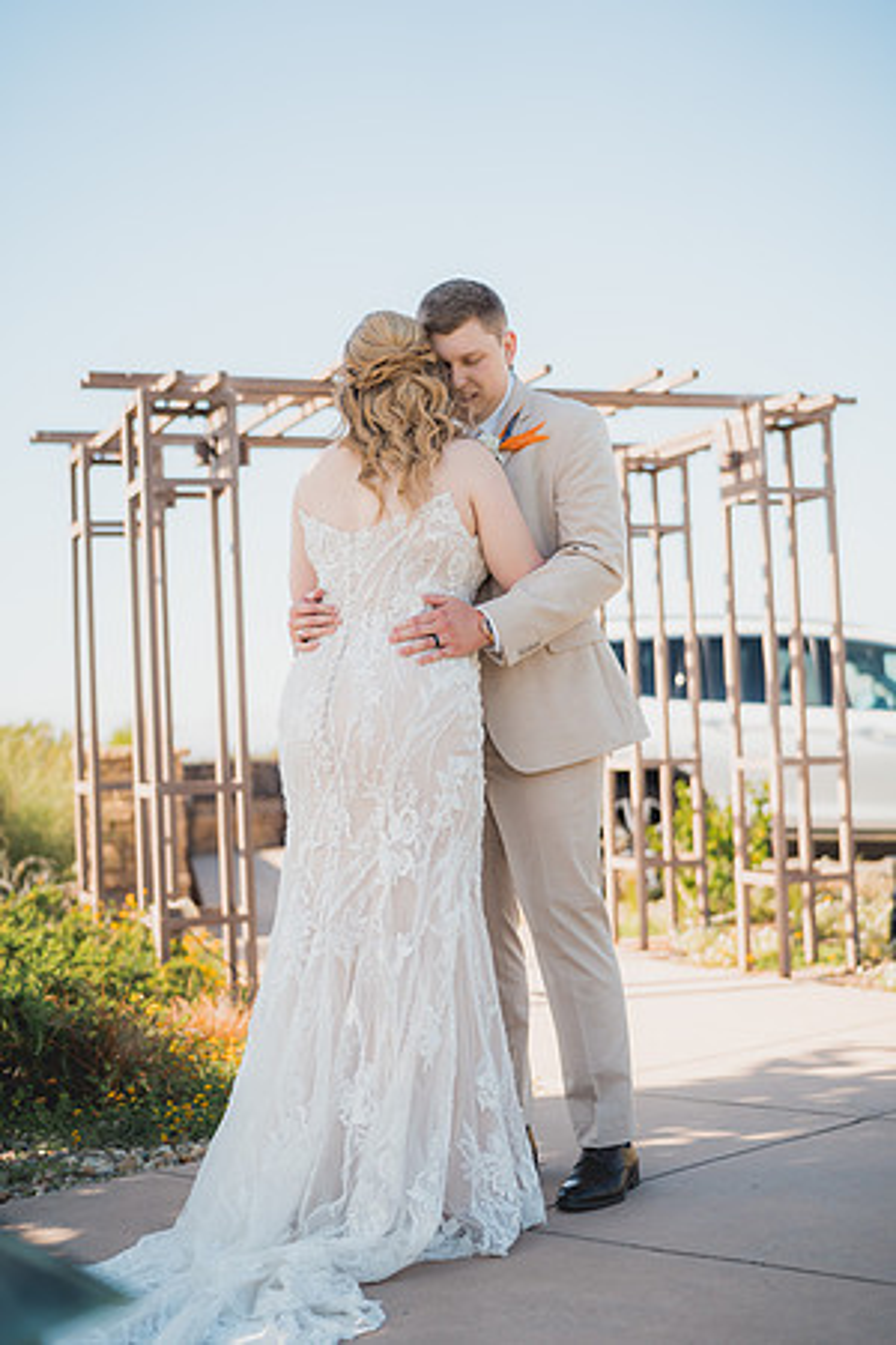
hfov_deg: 27.0
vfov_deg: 39.6
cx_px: 448
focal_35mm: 50
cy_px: 672
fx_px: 1867
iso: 125
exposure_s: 1/2000
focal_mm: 50
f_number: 1.8
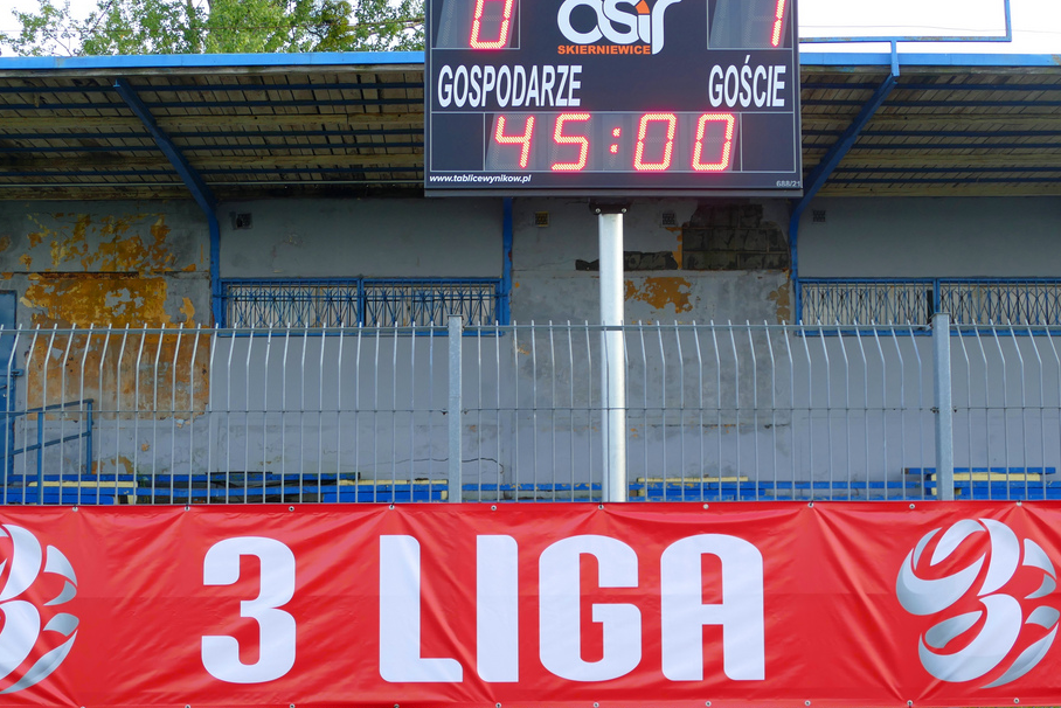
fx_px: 1680
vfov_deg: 23.8
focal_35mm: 57
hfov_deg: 35.0
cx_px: 535
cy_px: 321
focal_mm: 16.49
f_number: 3.2
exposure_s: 1/250
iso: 125
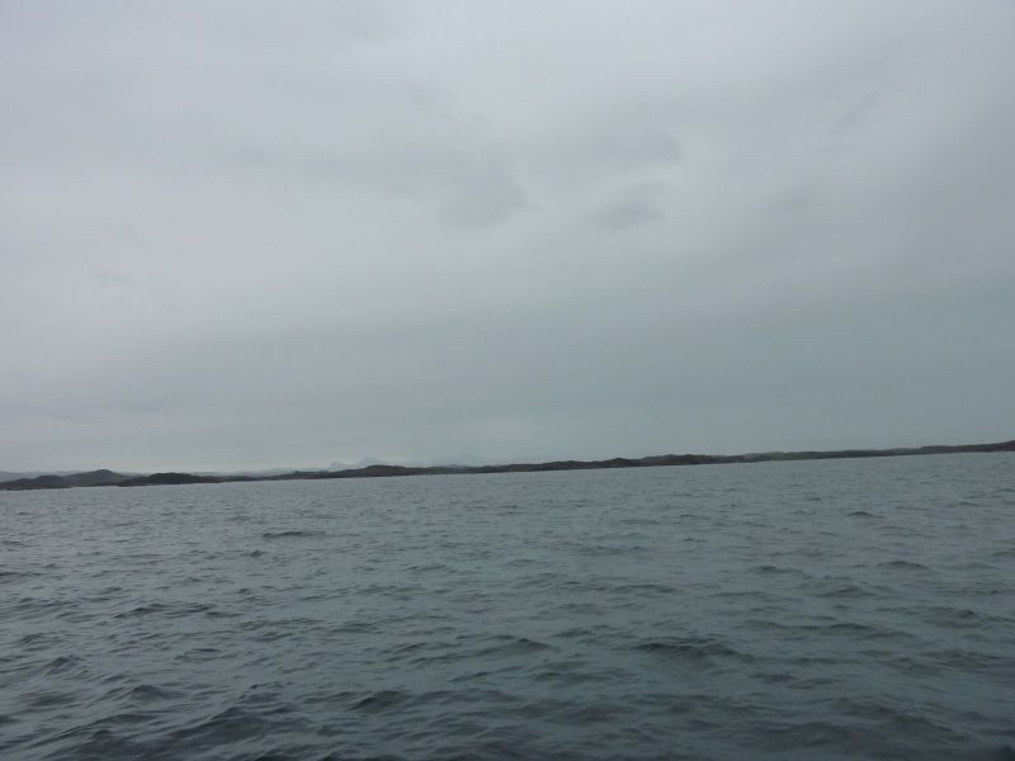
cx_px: 508
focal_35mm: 25
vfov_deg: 54.9
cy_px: 380
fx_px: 733
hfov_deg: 69.4
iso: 125
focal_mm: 4.1
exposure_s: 1/400
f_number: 4
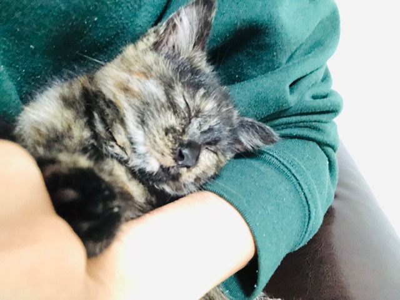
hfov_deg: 56.8
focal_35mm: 32
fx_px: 370
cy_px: 150
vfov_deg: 44.2
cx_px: 200
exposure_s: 1/17
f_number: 2.2
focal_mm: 2.87
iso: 640
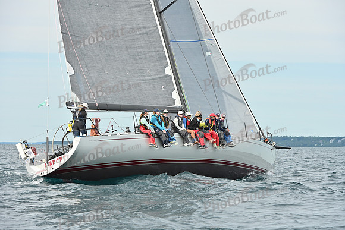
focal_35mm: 135
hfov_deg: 15.2
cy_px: 115
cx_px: 172
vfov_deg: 10.2
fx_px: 1294
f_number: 7.1
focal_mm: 135
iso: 320
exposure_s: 1/1000
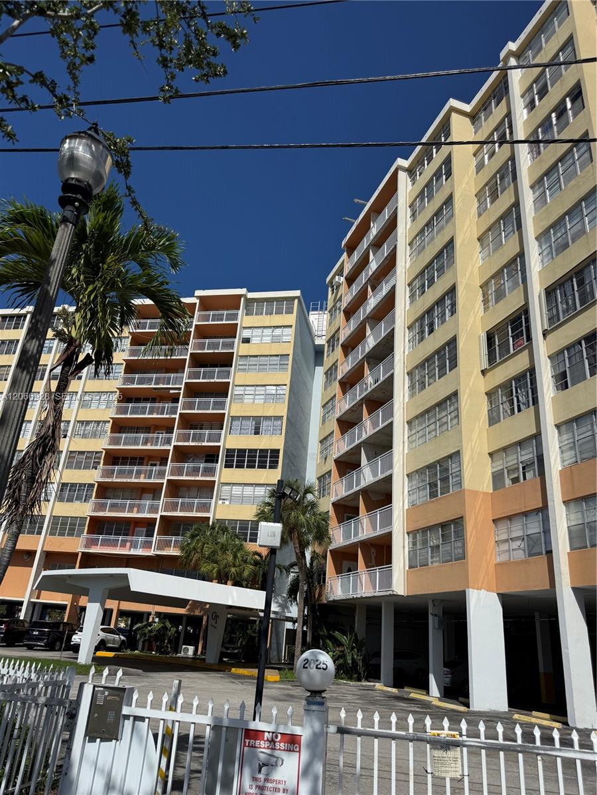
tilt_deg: +19.8
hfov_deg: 56.8
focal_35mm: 24
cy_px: 398
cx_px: 298
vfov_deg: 71.6
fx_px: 552
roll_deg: -7.5
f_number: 1.78
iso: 80
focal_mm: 6.76
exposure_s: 1/10309
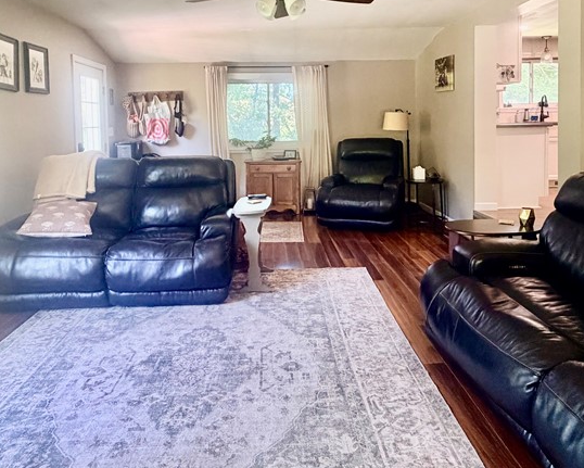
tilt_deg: -2.8
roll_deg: +1.4
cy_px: 140
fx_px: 450
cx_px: 293
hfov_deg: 66.0
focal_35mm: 26
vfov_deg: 53.4
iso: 320
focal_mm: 2.22
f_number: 2.2
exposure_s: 1/78
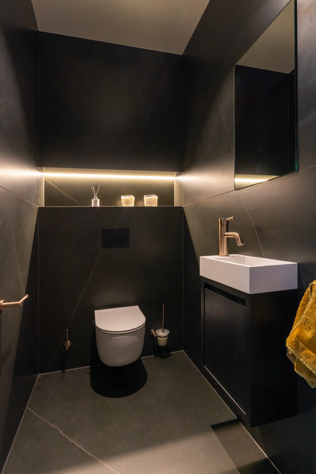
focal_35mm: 18
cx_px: 158
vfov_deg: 91.6
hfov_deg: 68.9
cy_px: 237
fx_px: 230
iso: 640
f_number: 11
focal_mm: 17.5
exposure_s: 1/4
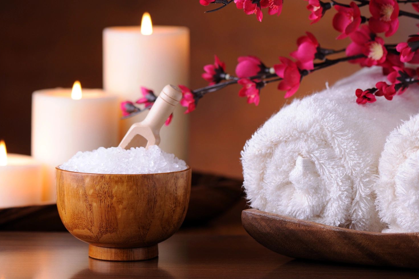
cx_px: 211
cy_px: 100
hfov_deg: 13.6
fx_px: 1757
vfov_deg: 9.1
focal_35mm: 151
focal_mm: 105
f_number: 4
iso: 100
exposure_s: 1/20
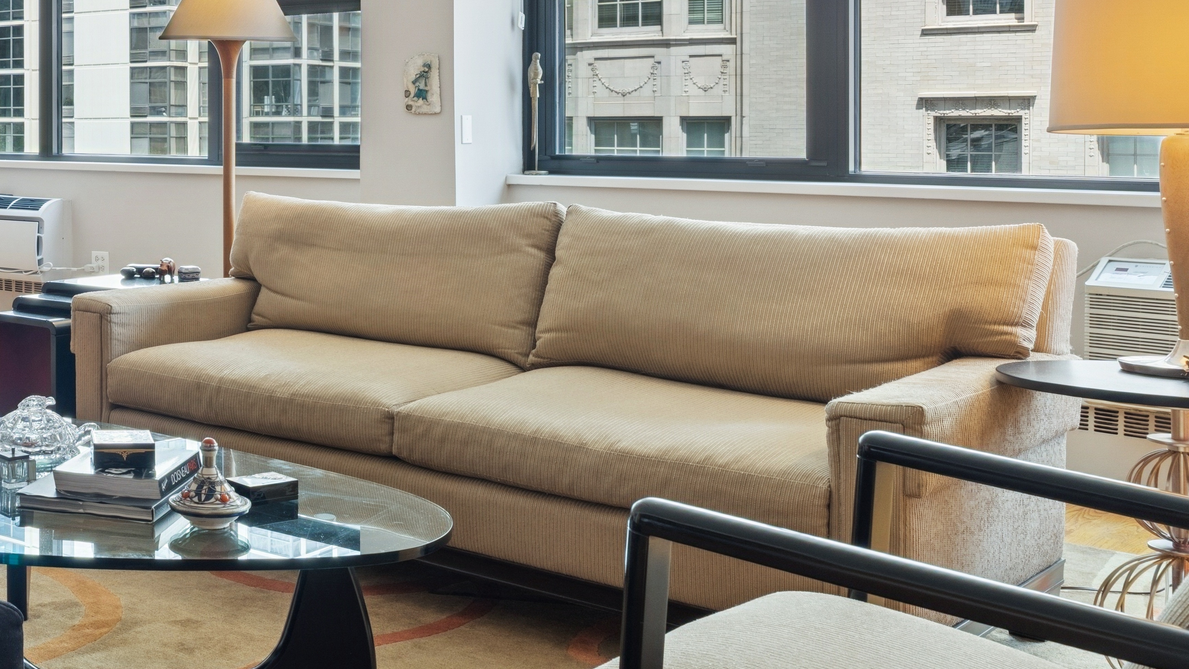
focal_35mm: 46
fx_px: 1450
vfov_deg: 25.6
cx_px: 33
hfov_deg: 39.9
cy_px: 156
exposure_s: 1/60
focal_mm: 16
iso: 320
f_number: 8
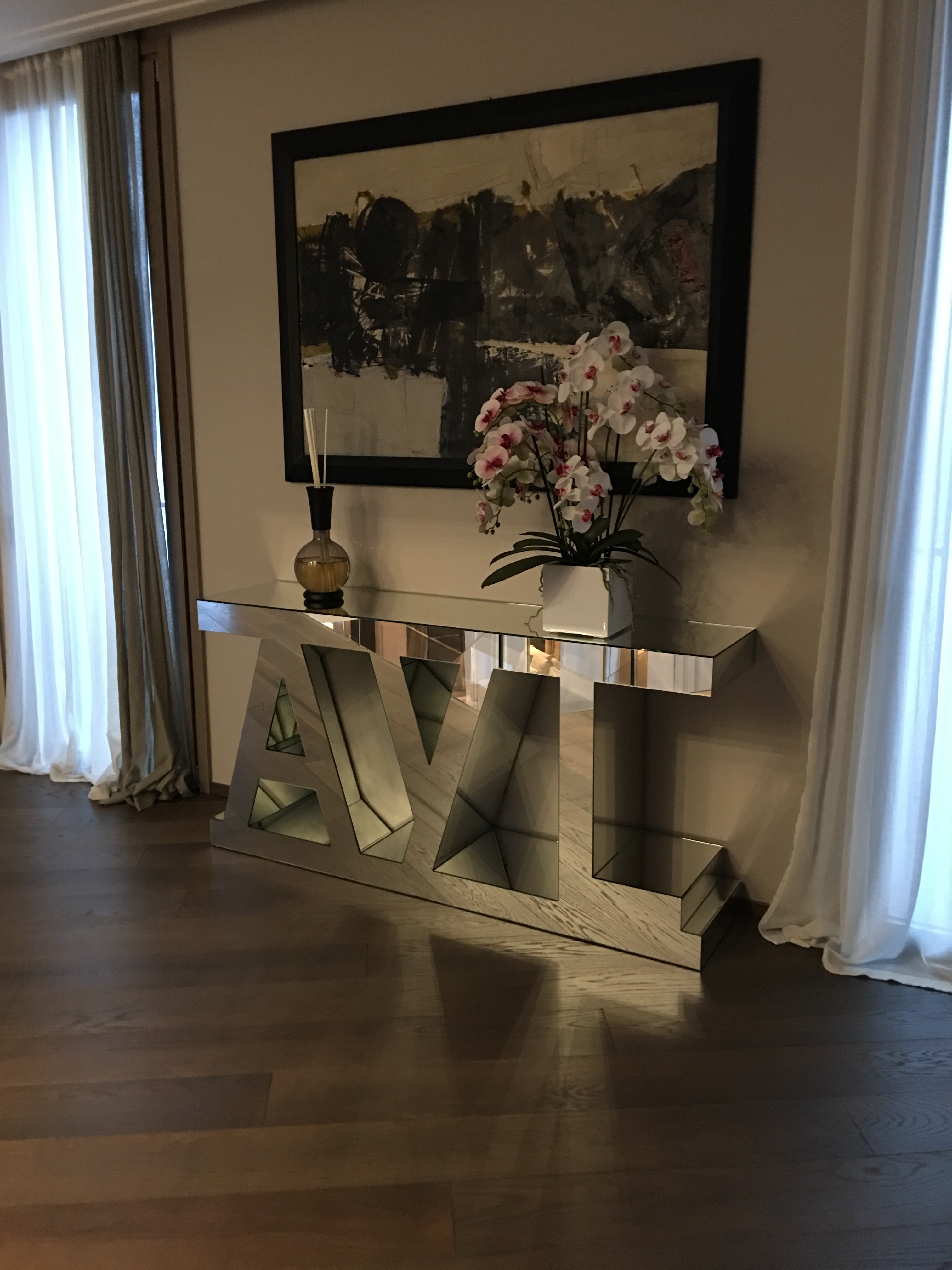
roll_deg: +0.6
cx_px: 476
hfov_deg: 48.2
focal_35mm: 29
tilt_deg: -11.1
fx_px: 1063
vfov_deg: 61.7
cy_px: 635
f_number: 2.2
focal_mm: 4.15
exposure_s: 1/4
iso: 100
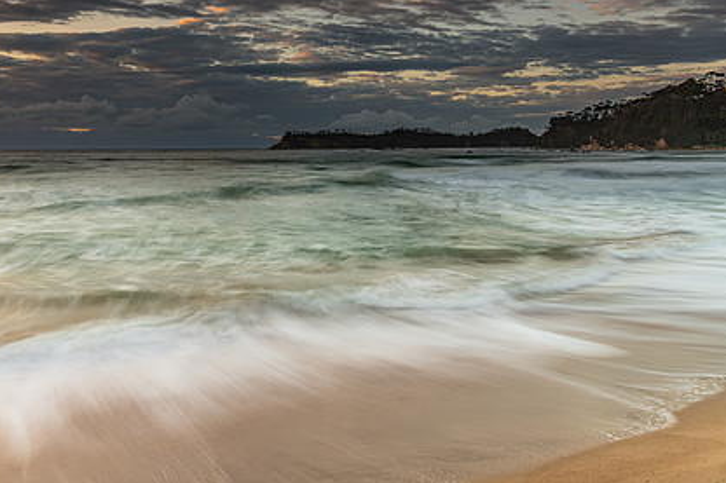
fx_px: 685
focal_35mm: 34
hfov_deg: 55.1
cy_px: 153
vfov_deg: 38.3
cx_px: 267
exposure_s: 1.3
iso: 100
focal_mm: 24
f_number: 9
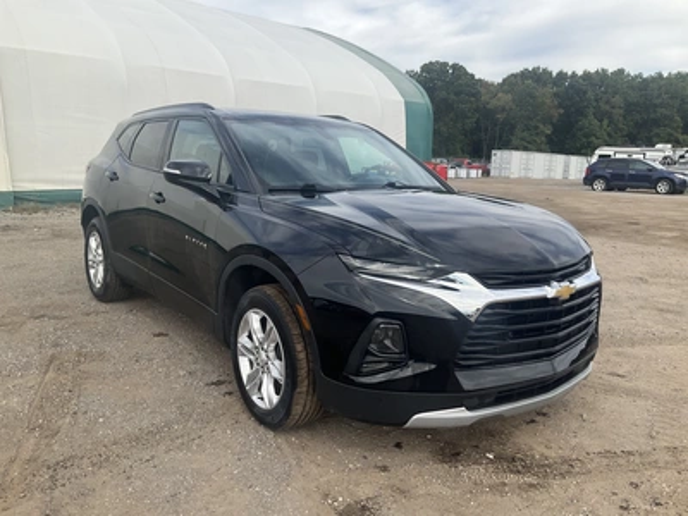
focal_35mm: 29
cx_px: 344
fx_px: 576
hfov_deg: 61.7
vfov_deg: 48.2
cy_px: 258
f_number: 1.8
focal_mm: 3
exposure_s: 1/1279
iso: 25
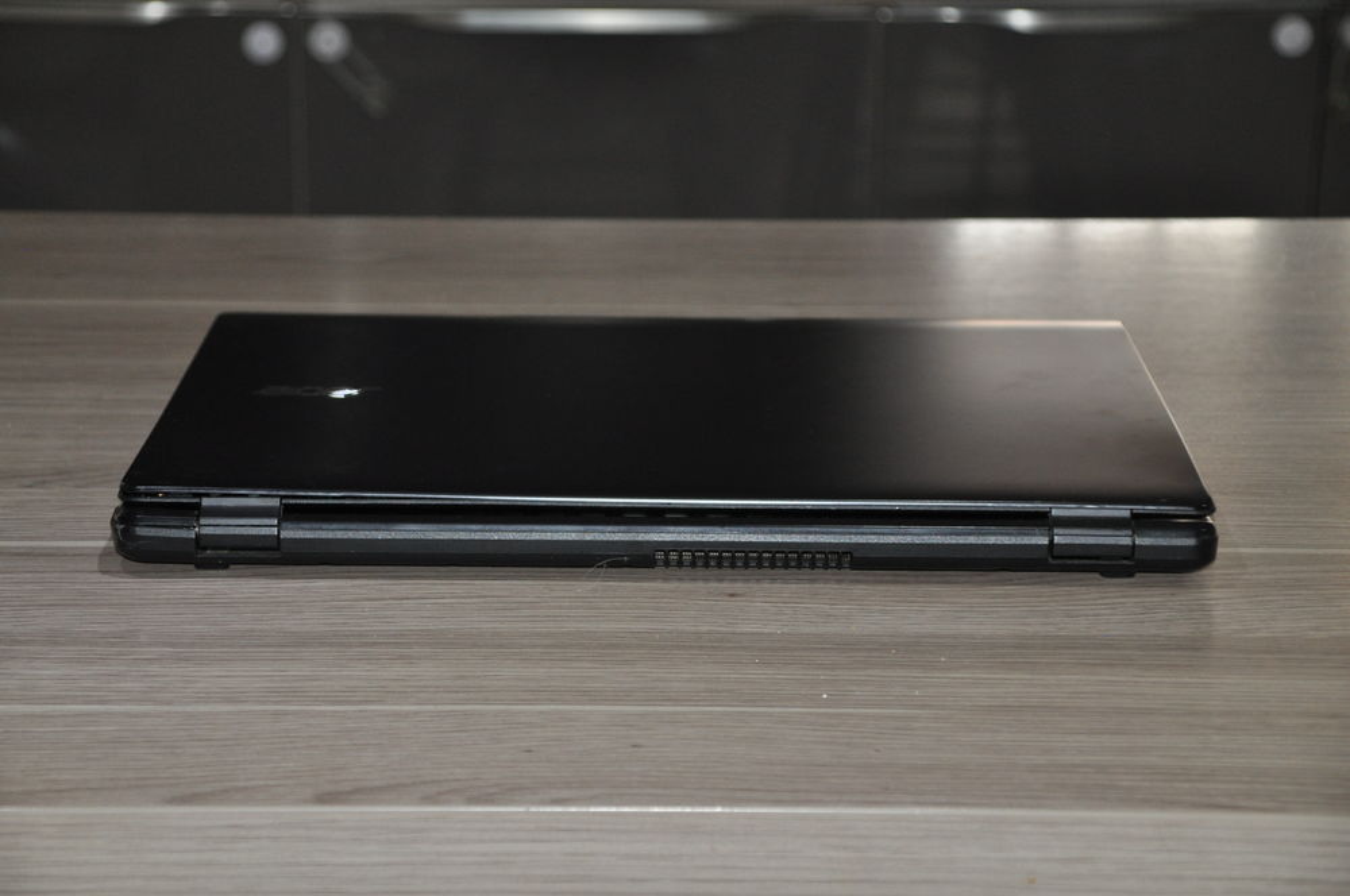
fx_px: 3146
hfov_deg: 24.2
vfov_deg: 16.2
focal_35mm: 84
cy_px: 448
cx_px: 675
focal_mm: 56
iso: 800
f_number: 5
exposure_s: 1/60
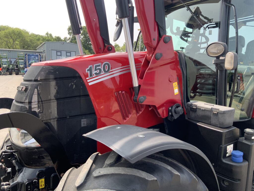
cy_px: 96
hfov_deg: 61.7
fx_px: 213
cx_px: 127
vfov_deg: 48.2
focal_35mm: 29
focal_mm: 3
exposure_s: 1/435
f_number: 1.8
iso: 16
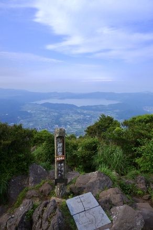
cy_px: 115
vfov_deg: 76.1
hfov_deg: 55.1
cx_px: 76
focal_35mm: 23
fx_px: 147
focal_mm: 15
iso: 200
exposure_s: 1/160
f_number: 11
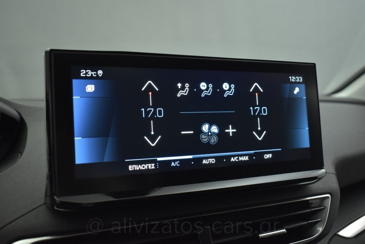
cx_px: 182
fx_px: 365
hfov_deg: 53.1
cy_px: 122
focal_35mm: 36
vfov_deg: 36.9
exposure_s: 1/125
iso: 1600
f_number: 4
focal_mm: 24
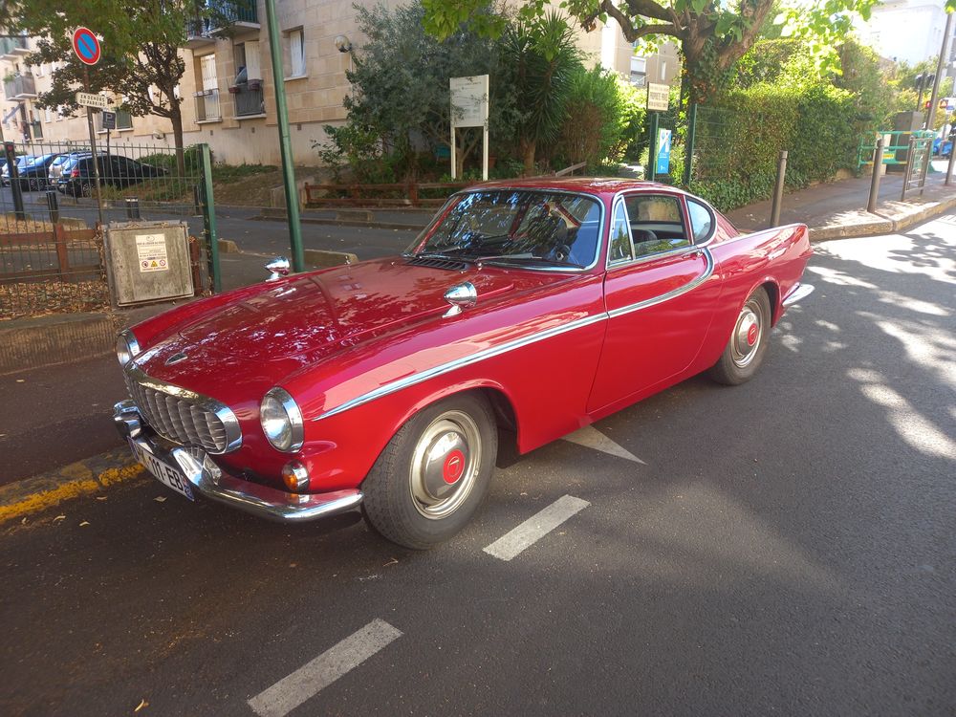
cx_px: 478
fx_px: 690
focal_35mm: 25
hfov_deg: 69.4
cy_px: 358
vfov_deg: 54.9
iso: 40
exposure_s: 1/120
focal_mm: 4.6
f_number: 2
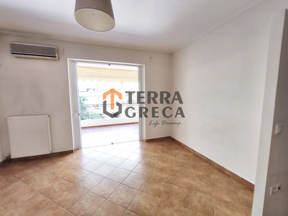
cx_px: 144
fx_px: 125
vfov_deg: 81.7
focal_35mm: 15
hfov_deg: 98.2
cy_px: 108
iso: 160
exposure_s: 1/50
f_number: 2.2
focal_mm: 1.91
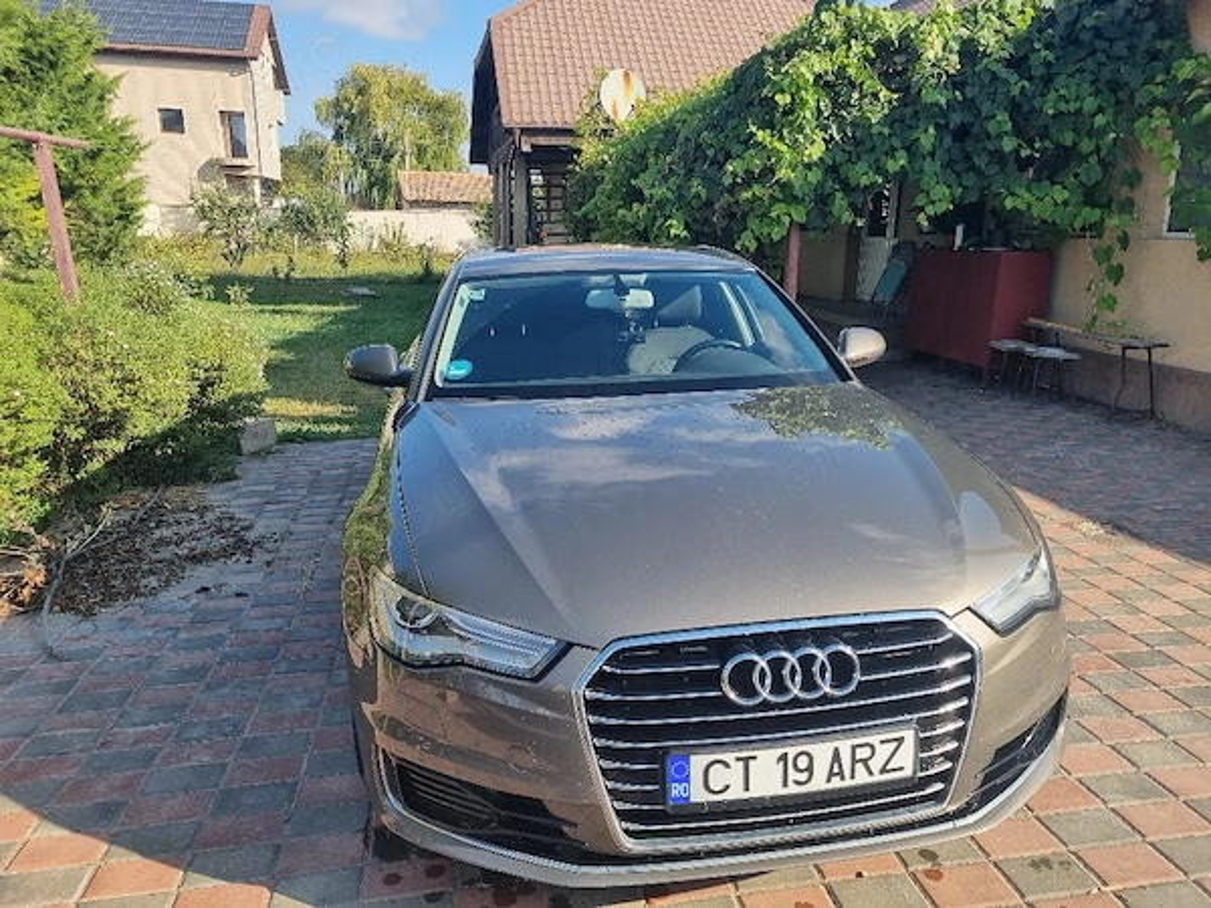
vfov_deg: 53.1
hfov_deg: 67.3
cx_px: 606
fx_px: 910
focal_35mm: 26
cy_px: 454
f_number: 1.8
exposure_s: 1/1250
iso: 50
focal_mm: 5.4
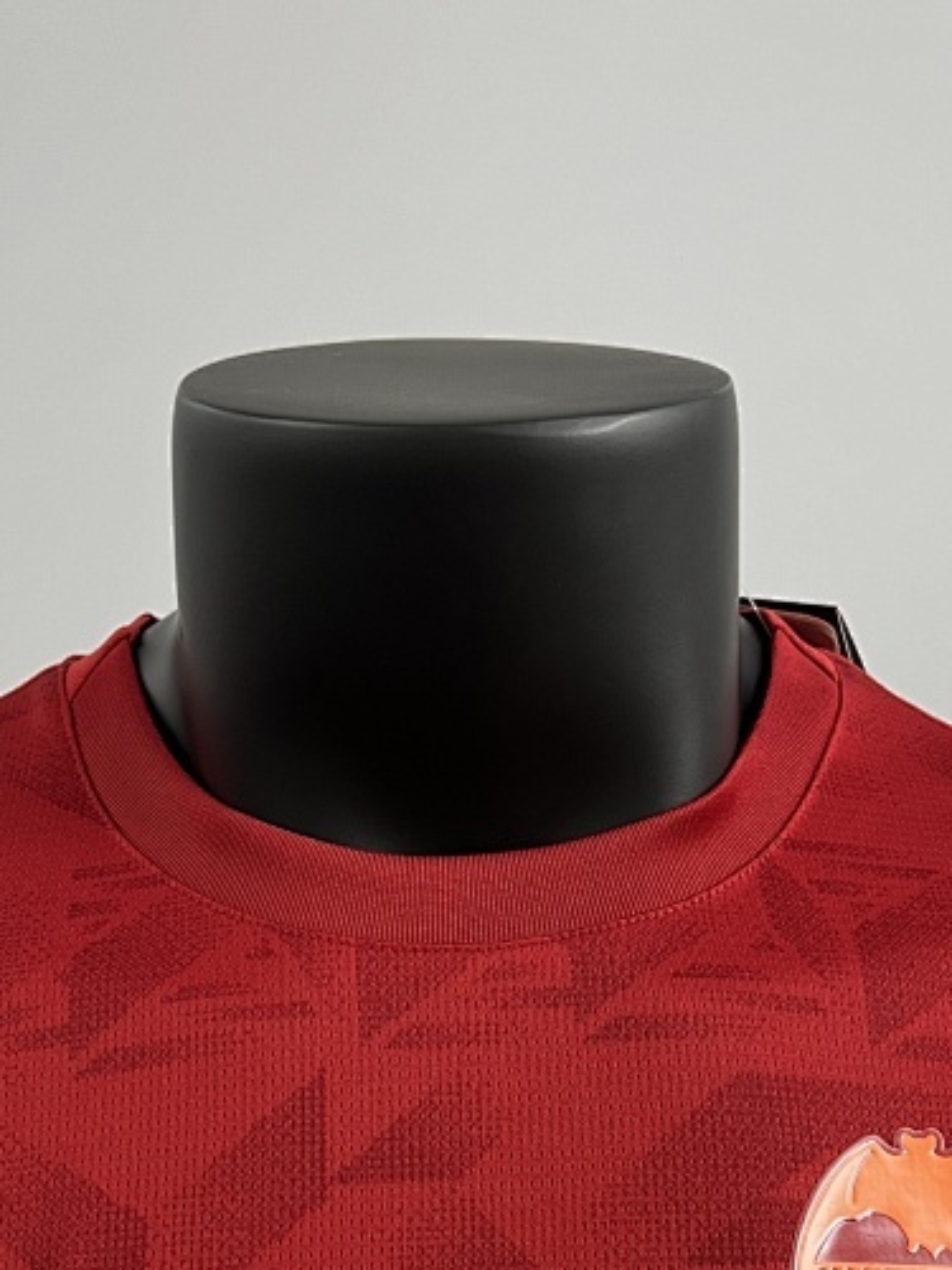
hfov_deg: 53.1
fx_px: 953
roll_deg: +0.1
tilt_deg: +0.3
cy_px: 635
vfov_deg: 67.3
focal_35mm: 26
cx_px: 476
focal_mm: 5.7
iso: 100
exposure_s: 1/50
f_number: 1.5
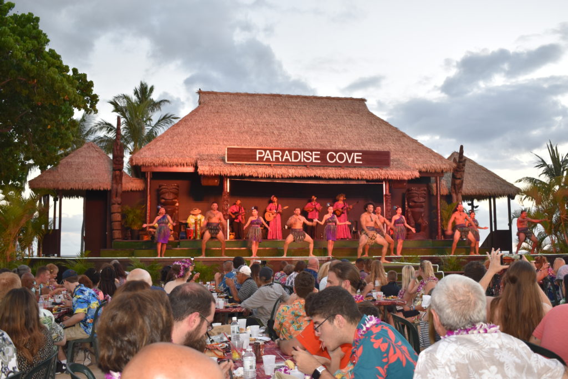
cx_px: 284
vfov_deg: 35.5
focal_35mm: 38
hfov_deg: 51.3
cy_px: 190
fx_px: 592
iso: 220
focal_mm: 25
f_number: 5.6
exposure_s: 1/30
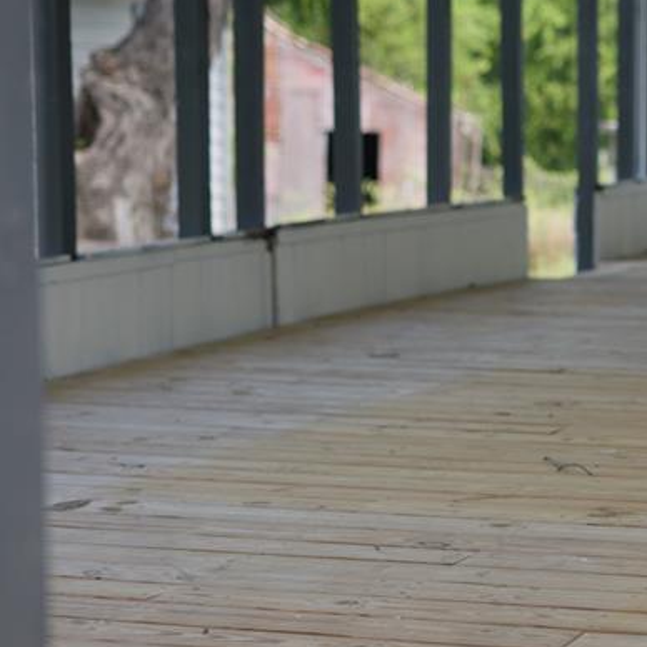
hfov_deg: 15.1
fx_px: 2368
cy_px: 377
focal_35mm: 112
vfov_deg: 15.5
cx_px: 734
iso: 125
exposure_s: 1/400
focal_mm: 50
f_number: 2.2
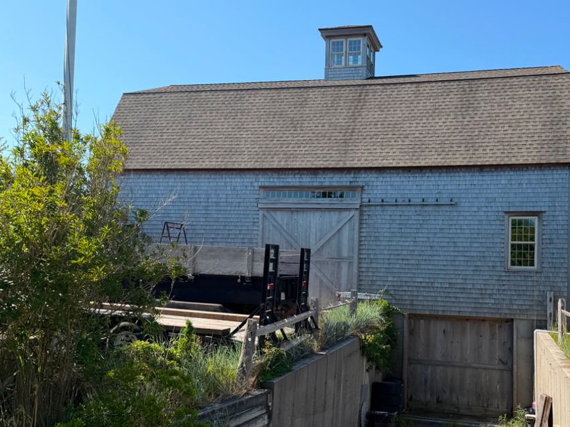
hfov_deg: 53.2
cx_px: 365
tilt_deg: +1.0
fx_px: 560
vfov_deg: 41.7
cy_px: 245
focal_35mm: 34
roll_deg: -1.1
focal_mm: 6.76
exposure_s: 1/3021
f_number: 1.78
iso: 80
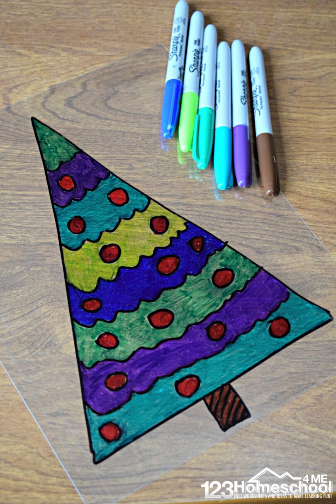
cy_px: 252
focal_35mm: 72
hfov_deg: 18.9
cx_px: 168
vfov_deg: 28.1
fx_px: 1008
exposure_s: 1/60
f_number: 5.3
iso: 1250
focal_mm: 48
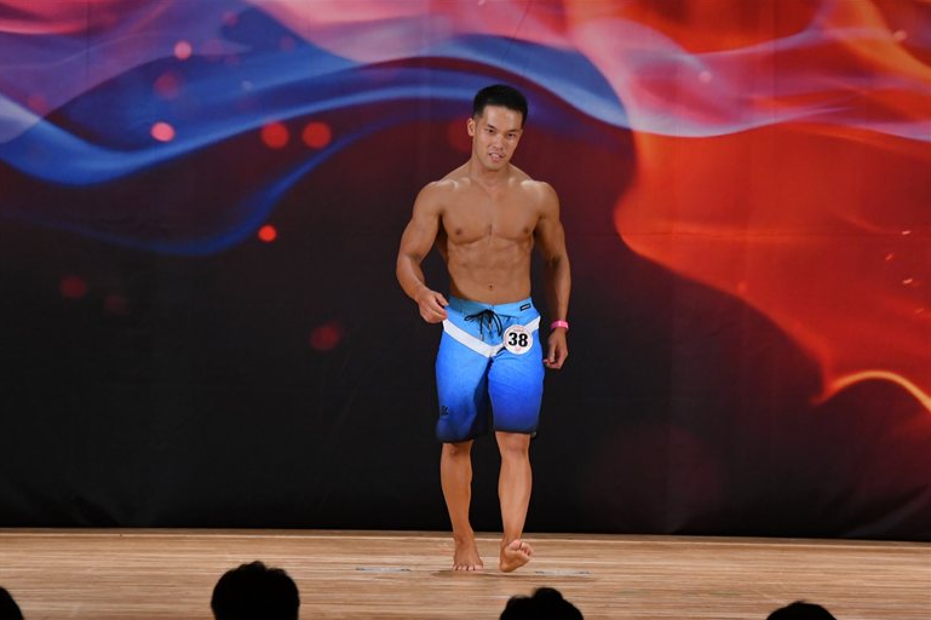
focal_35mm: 257
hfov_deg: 8.0
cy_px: 311
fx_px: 6643
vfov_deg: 5.3
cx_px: 463
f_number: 5.6
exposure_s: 1/400
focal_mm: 170
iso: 3200
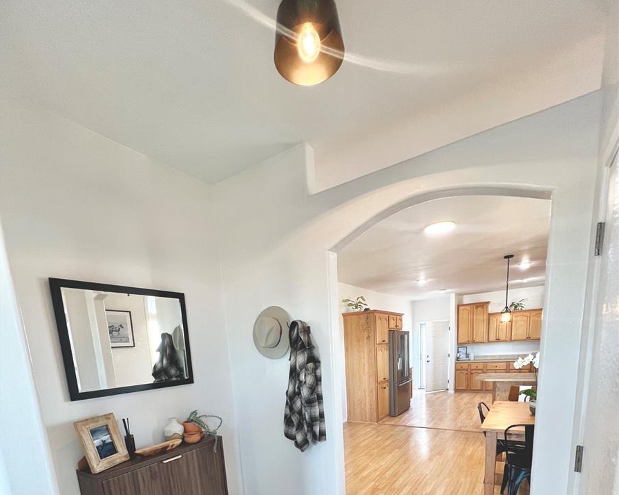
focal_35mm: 17
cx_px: 309
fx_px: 311
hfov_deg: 89.6
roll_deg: +3.9
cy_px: 408
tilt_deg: -10.7
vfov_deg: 68.3
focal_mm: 1.57
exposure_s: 1/60
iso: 125
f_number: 1.8
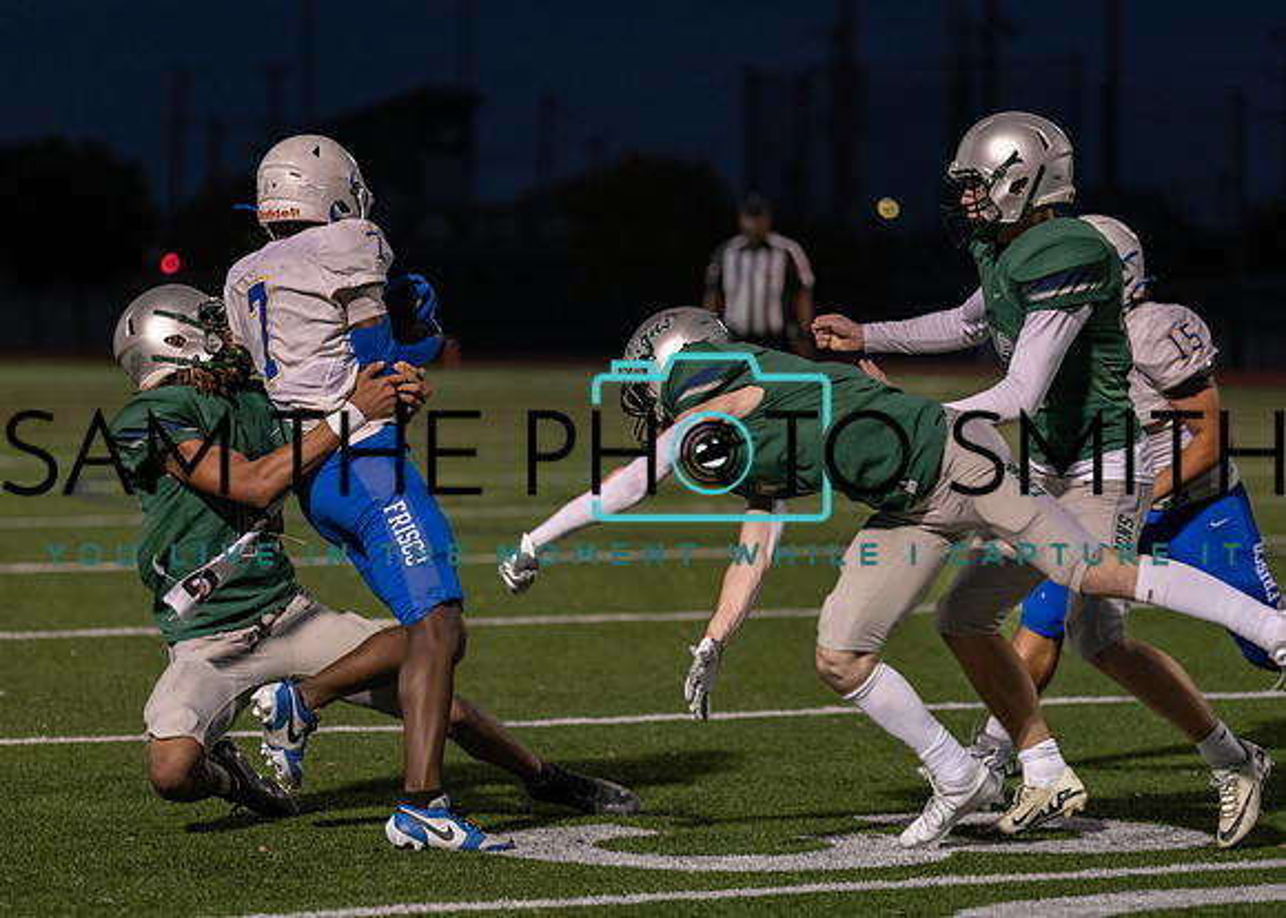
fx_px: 5930
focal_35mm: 162
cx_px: 557
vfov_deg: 8.9
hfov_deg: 12.4
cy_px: 492
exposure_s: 1/1000
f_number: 2.8
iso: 2000
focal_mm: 141
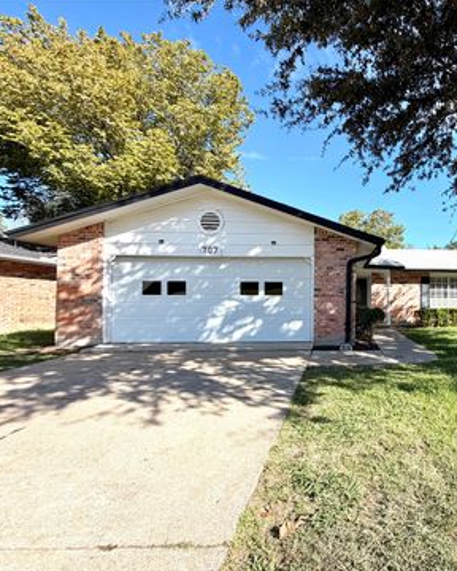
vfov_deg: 83.3
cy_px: 296
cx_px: 362
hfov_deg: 64.9
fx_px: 321
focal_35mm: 19
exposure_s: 1/770
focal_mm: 2.22
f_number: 2.2
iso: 32
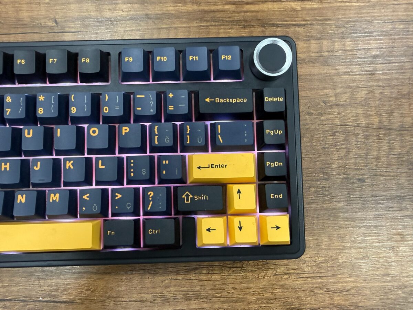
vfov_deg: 56.8
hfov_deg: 71.6
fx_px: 286
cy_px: 155
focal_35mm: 24
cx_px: 206
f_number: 2.2
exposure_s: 1/56
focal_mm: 2.22
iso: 320
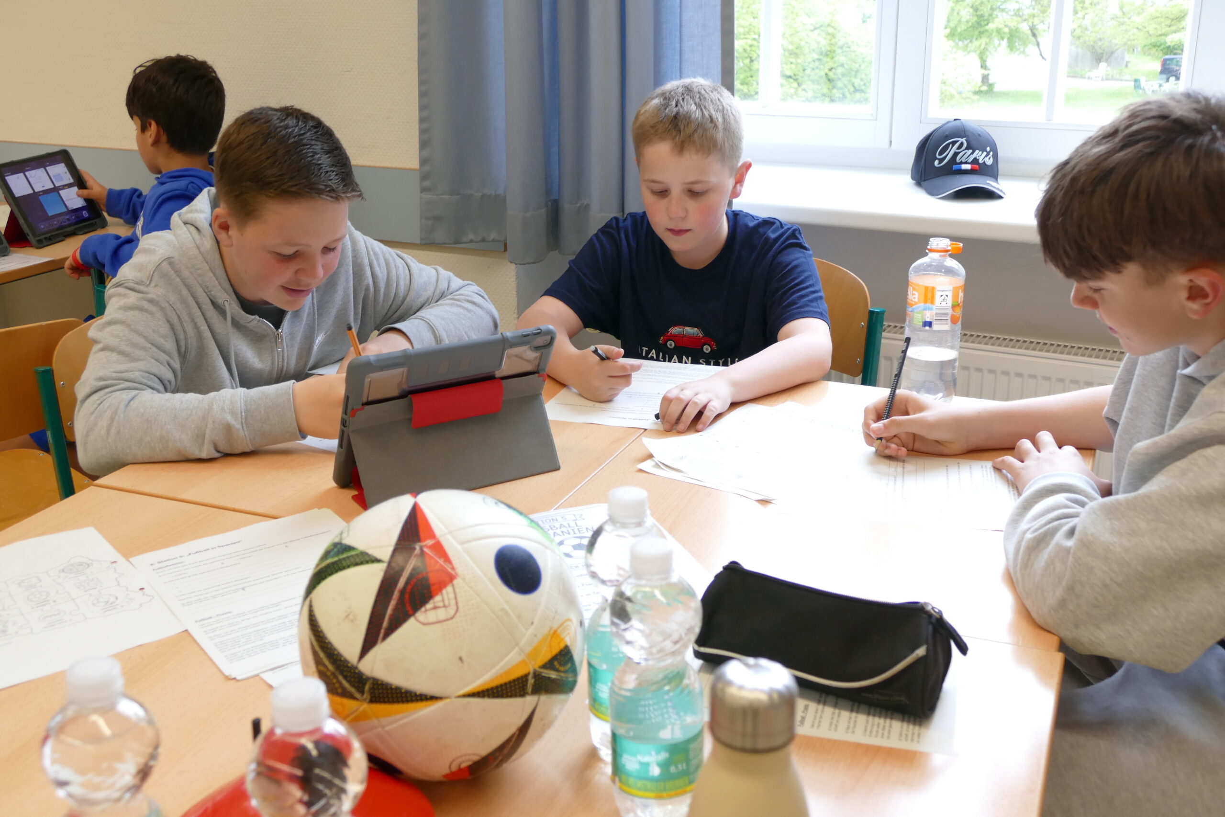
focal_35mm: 38
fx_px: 1293
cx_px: 612
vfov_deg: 35.1
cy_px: 408
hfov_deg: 50.7
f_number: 3.1
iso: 320
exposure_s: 1/80
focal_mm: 13.97
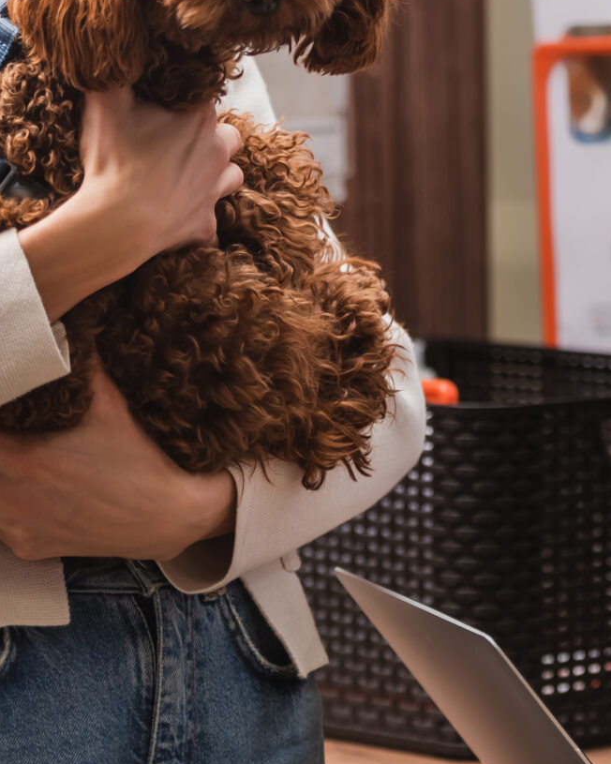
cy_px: 83
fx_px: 6329
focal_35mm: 280
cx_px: 674
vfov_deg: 6.9
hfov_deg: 5.5
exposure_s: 1/200
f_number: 2.8
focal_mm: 95
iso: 100
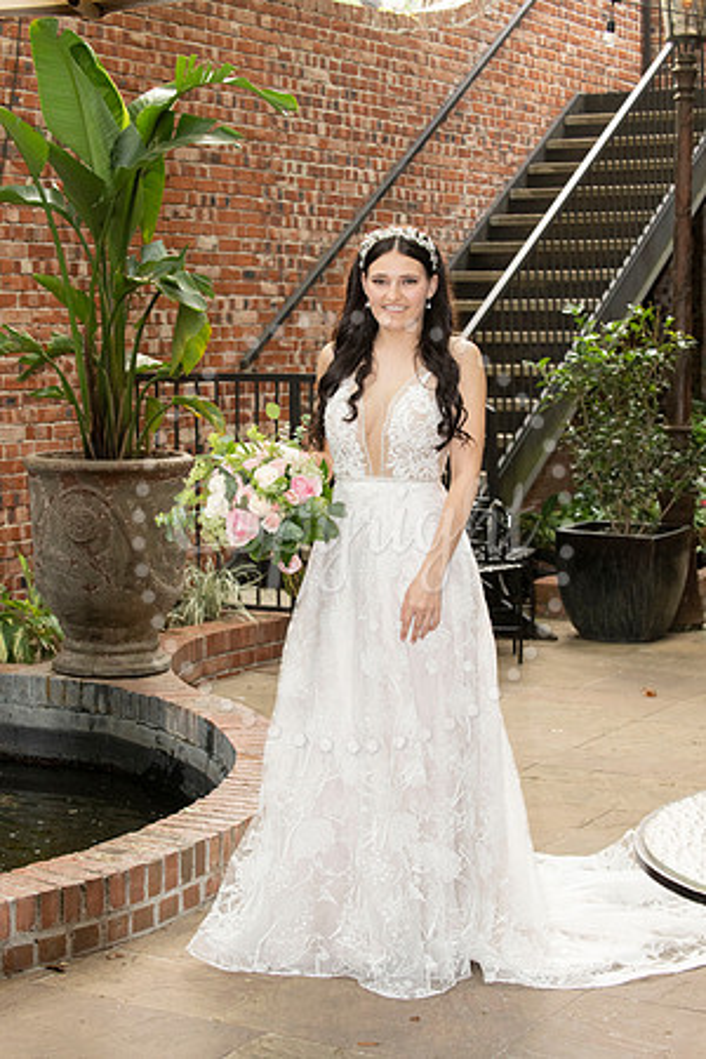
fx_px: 2059
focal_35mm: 70
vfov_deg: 28.8
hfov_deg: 19.5
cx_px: 353
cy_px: 530
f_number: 7.1
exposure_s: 1/200
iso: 1600
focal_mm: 70
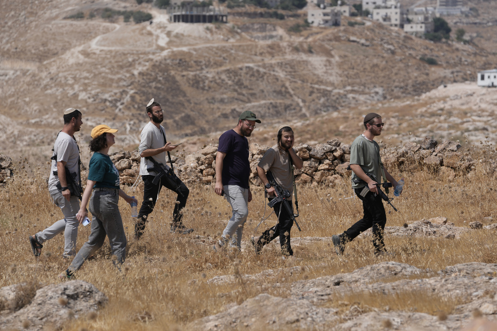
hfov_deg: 10.3
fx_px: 2760
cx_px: 248
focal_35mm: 200
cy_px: 166
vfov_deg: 6.9
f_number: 5.6
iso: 160
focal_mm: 200
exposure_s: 1/1600
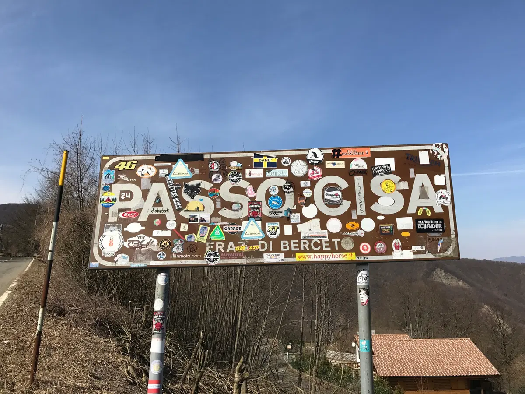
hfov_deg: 63.4
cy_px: 197
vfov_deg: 49.7
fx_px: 425
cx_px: 262
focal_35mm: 28
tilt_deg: +9.7
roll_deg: +1.2
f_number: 1.8
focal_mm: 3.99
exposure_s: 1/3425
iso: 20
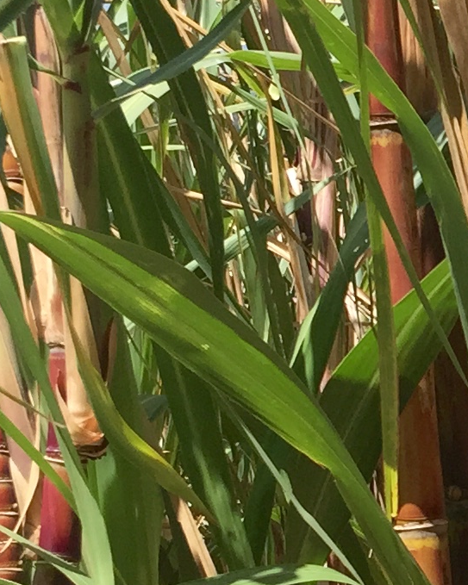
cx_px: 940
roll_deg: +1.7
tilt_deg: -13.5
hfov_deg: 10.4
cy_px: 464
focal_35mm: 136
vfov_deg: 14.1
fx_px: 2355
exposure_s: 1/1068
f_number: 2.2
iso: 32
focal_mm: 4.15
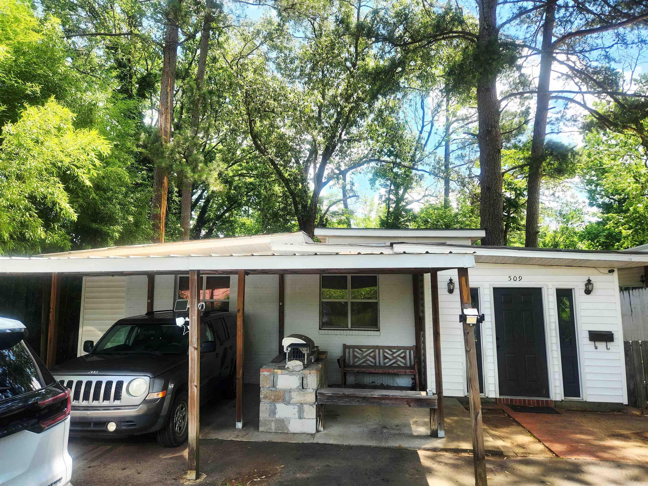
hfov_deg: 73.9
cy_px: 243
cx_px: 324
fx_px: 431
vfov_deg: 58.9
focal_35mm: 23
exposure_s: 1/357
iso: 20
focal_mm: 5.4
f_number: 1.8
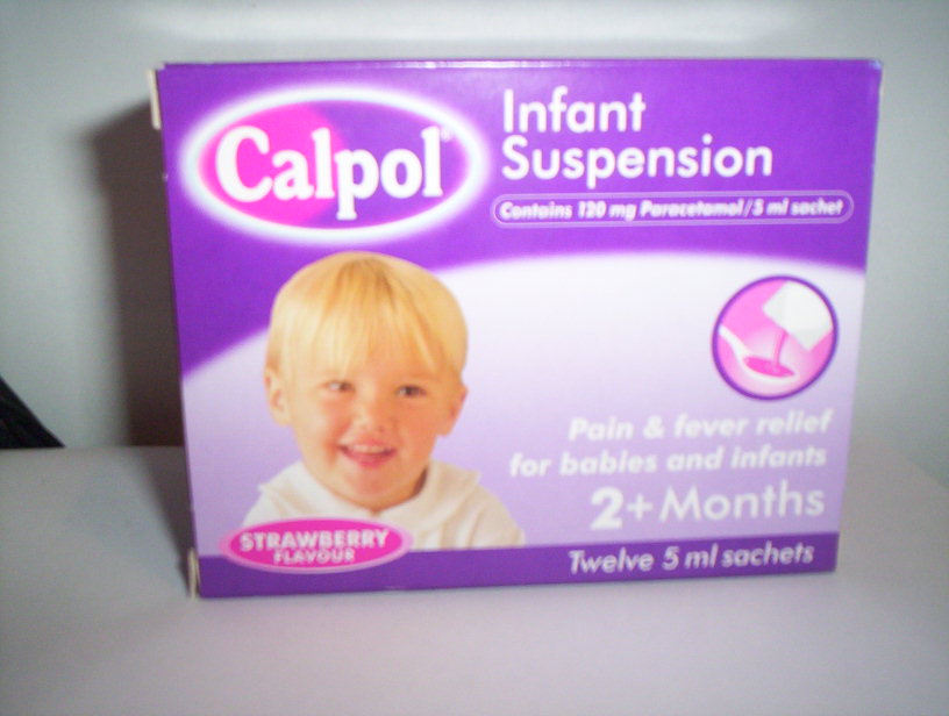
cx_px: 474
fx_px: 1044
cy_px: 358
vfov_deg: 37.9
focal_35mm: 38
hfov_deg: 48.9
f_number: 4.5
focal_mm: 4.99
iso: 140
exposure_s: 1/60
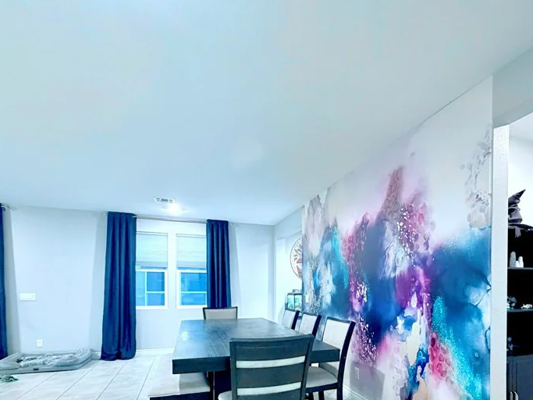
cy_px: 292
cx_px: 315
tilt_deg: -0.2
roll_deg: +0.1
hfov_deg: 78.2
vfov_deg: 60.5
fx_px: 323
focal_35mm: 21
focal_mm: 2.22
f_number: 2.2
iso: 640
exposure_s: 1/60
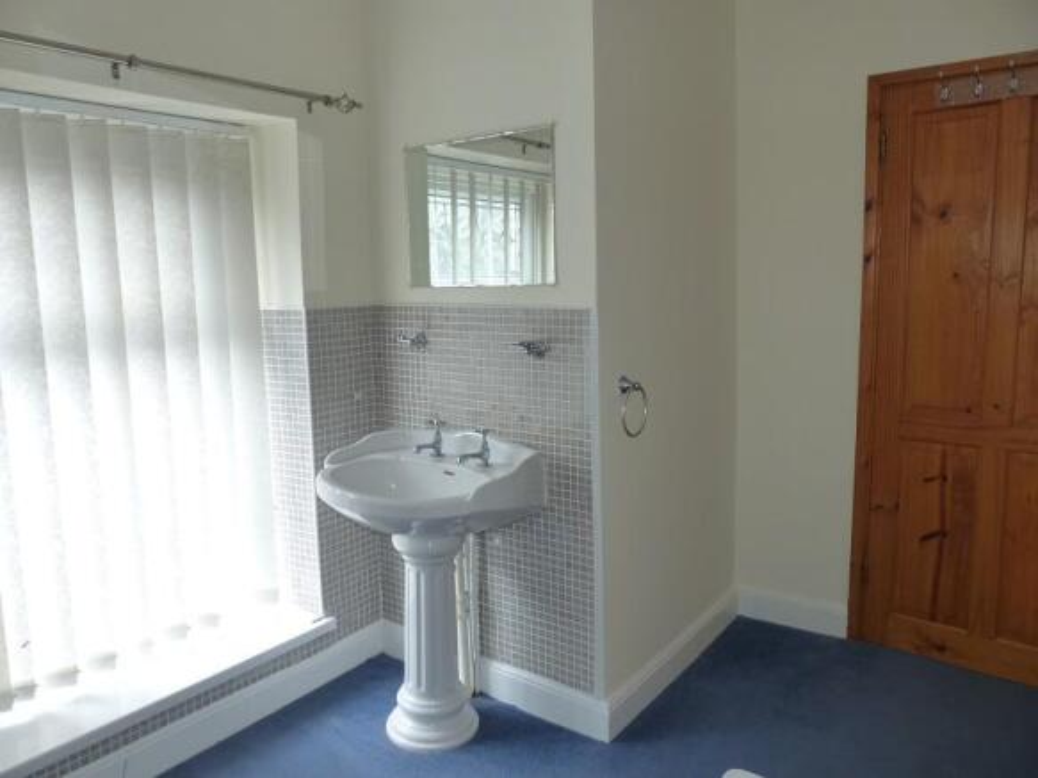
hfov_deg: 69.4
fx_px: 749
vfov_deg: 54.9
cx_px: 519
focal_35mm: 25
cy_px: 389
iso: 125
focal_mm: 4.5
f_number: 2.8
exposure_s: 1/60
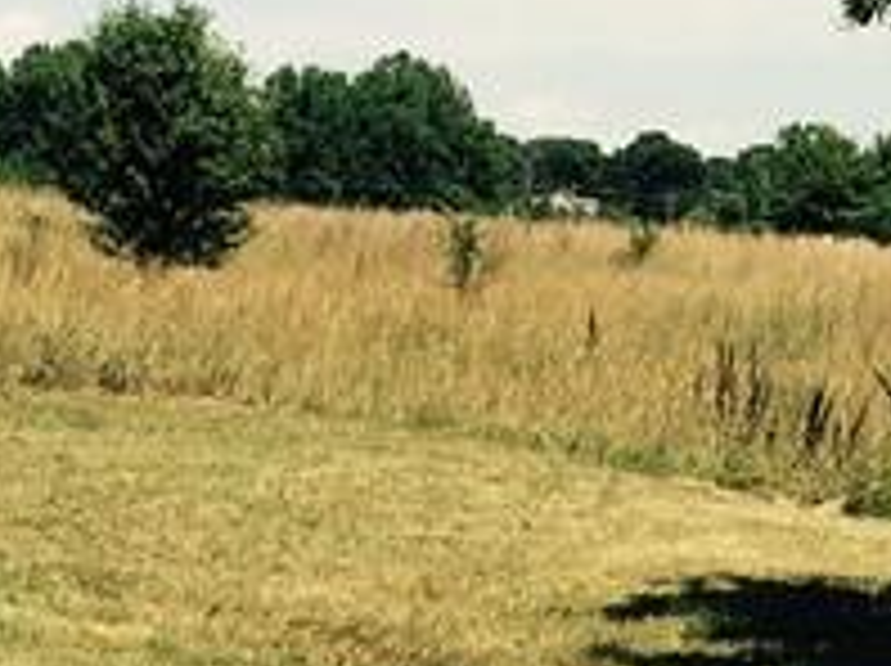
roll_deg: -5.1
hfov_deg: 12.6
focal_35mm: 150
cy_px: 360
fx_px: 3856
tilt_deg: +0.9
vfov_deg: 9.9
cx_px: 1256
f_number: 2.2
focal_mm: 4.15
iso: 32
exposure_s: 1/1721
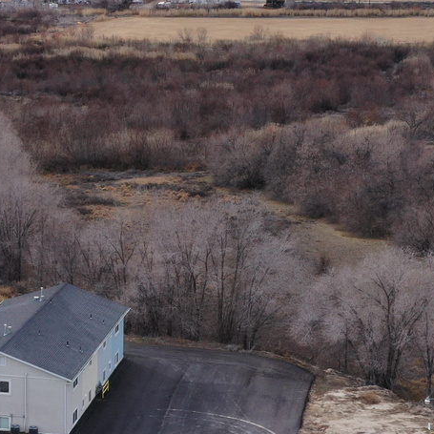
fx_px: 1518
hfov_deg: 16.0
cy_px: 276
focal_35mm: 107
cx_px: 20
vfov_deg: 16.2
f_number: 8
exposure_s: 1/160
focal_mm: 10.26
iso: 100
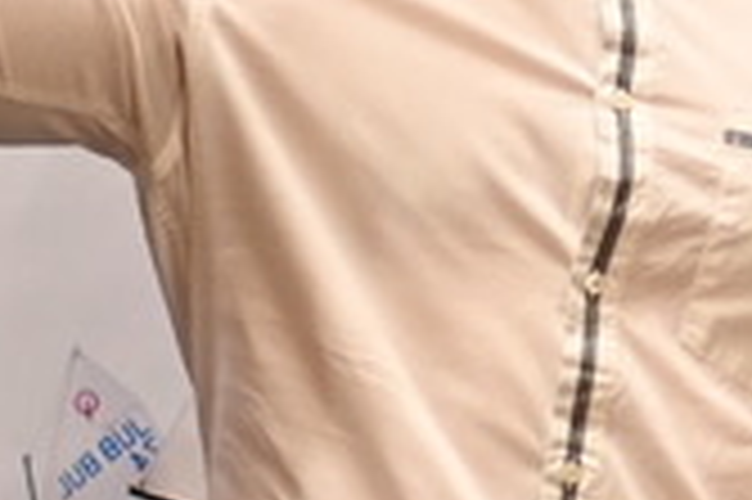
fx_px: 13606
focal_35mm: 652
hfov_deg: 3.2
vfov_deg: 2.1
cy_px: 115
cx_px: 1283
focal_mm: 85
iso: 1400
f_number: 2
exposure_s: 1/400
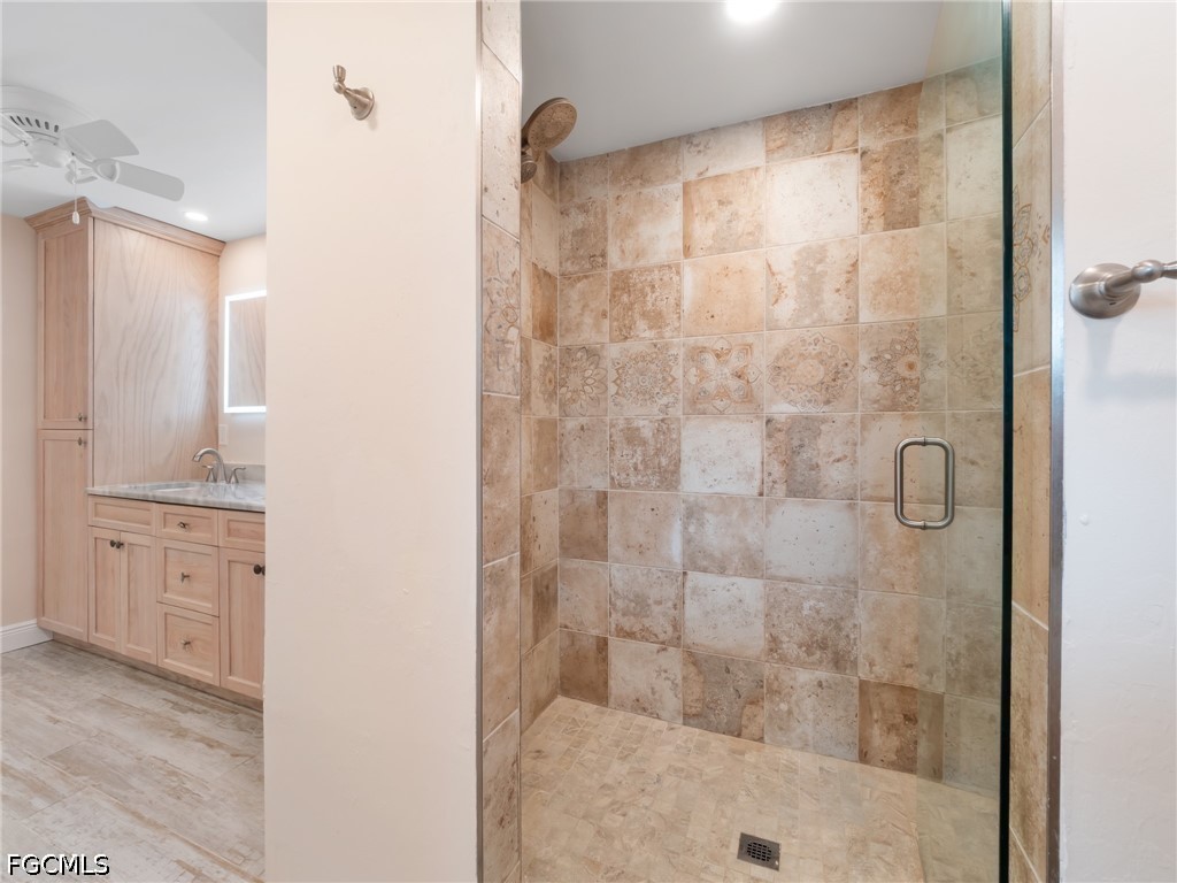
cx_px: 588
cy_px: 442
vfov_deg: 85.7
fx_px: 476
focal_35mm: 14
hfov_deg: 102.1
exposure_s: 1/4
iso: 200
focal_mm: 7
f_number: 7.1
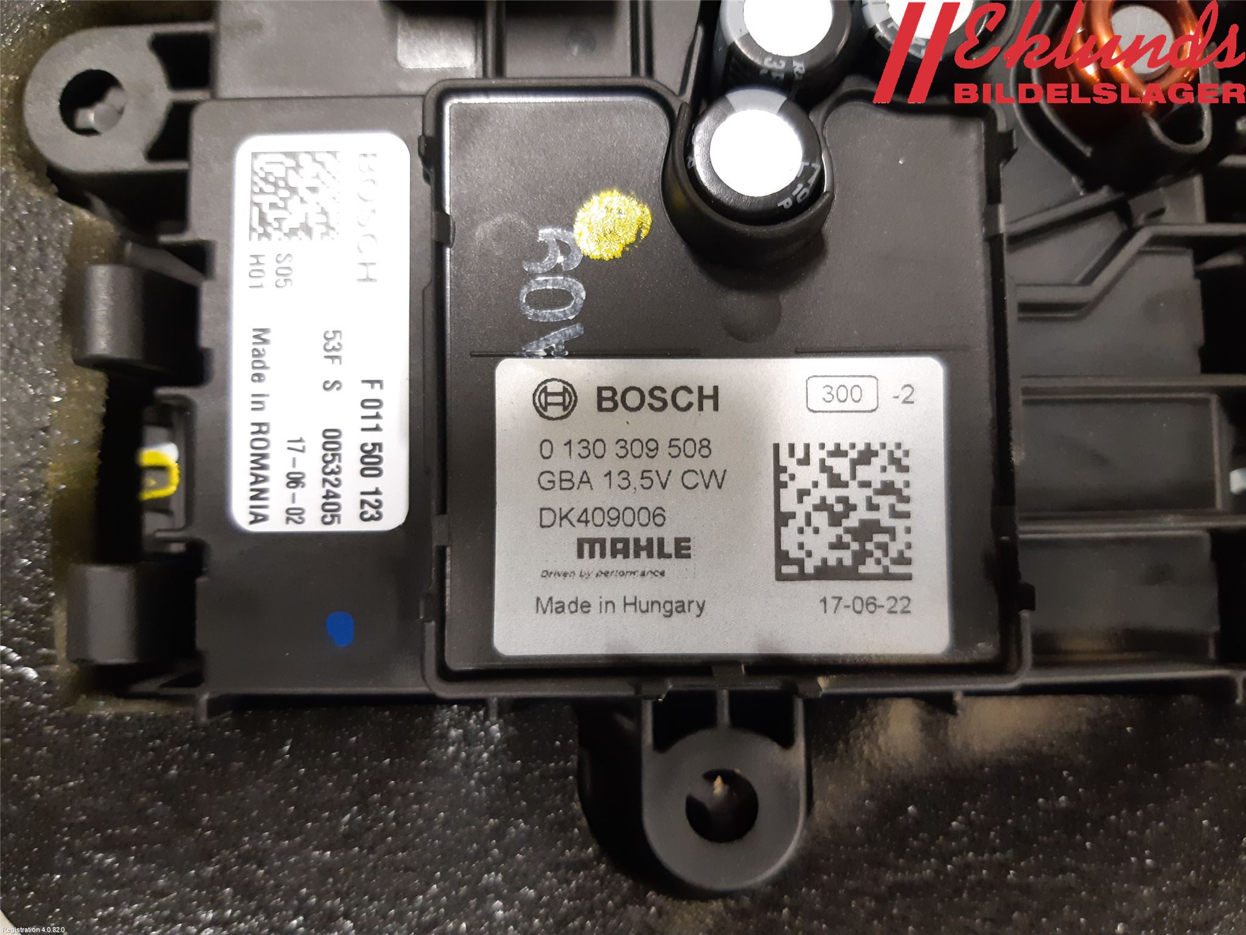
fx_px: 936
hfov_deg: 67.3
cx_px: 623
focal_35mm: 26
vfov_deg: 53.1
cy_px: 468
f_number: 1.7
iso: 250
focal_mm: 3.93
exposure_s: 1/25
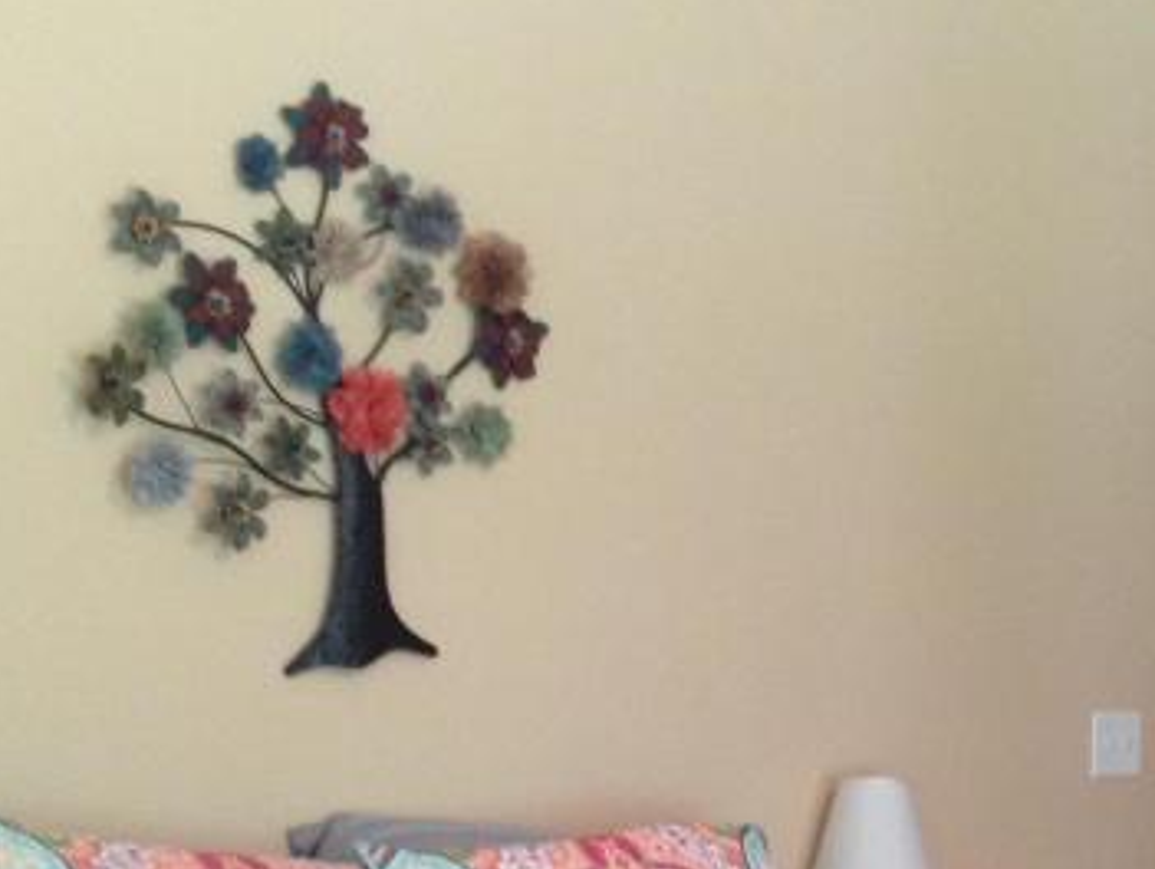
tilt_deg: -7.3
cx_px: 1027
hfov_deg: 18.9
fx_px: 3407
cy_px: 981
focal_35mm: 102
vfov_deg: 14.2
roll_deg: -1.9
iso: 160
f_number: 2.4
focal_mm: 4.28
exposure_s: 1/20
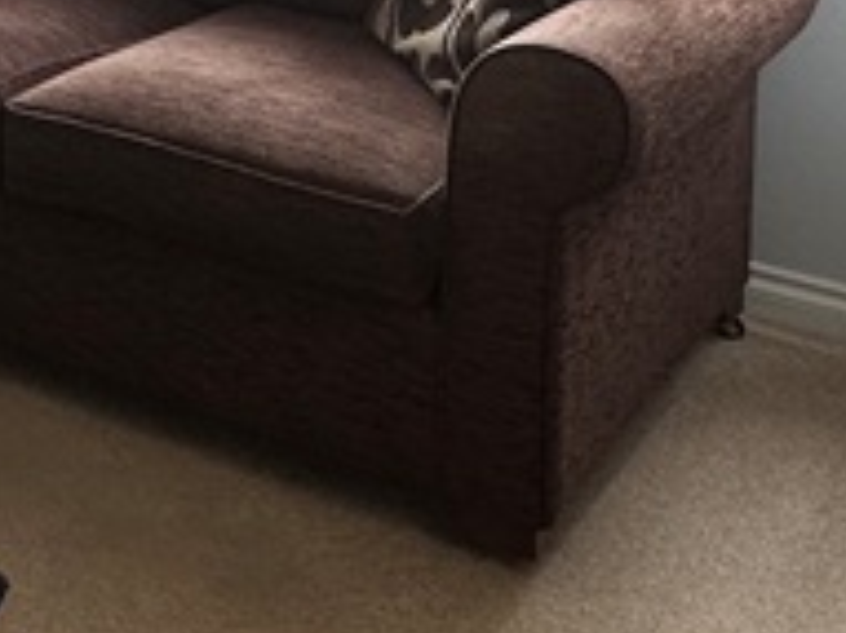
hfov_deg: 24.9
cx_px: 27
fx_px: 1832
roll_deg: -0.6
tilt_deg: -4.8
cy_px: -310
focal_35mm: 75
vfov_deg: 17.6
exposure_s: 1/99
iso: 50
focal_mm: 2.22
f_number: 2.2
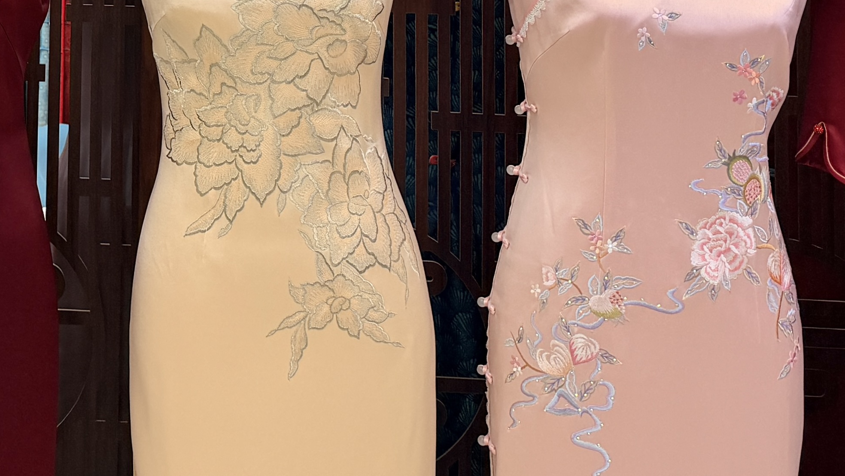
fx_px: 1680
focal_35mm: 75
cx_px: 34
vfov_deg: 14.3
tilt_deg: +3.6
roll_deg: -0.6
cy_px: -369
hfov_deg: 26.9
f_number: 1.78
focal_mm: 6.76
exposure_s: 1/100
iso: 80
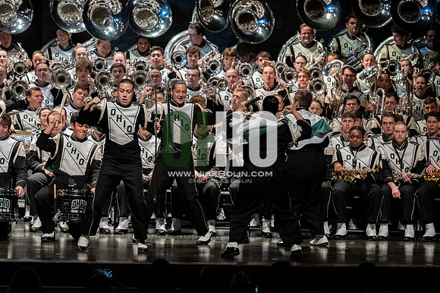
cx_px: 220
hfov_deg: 9.8
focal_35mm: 210
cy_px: 146
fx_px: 2565
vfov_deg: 6.5
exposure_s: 1/500
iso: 4000
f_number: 4
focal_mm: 140
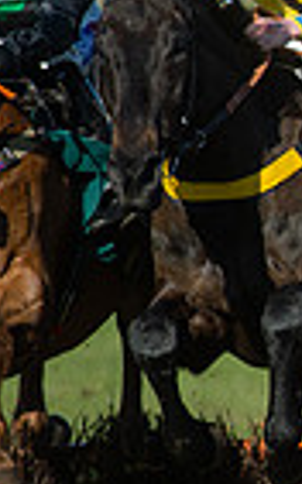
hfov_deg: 1.0
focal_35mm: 1259
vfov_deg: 1.7
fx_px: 16596
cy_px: 288
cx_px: 892
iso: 500
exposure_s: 1/4000
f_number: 7.1
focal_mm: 300
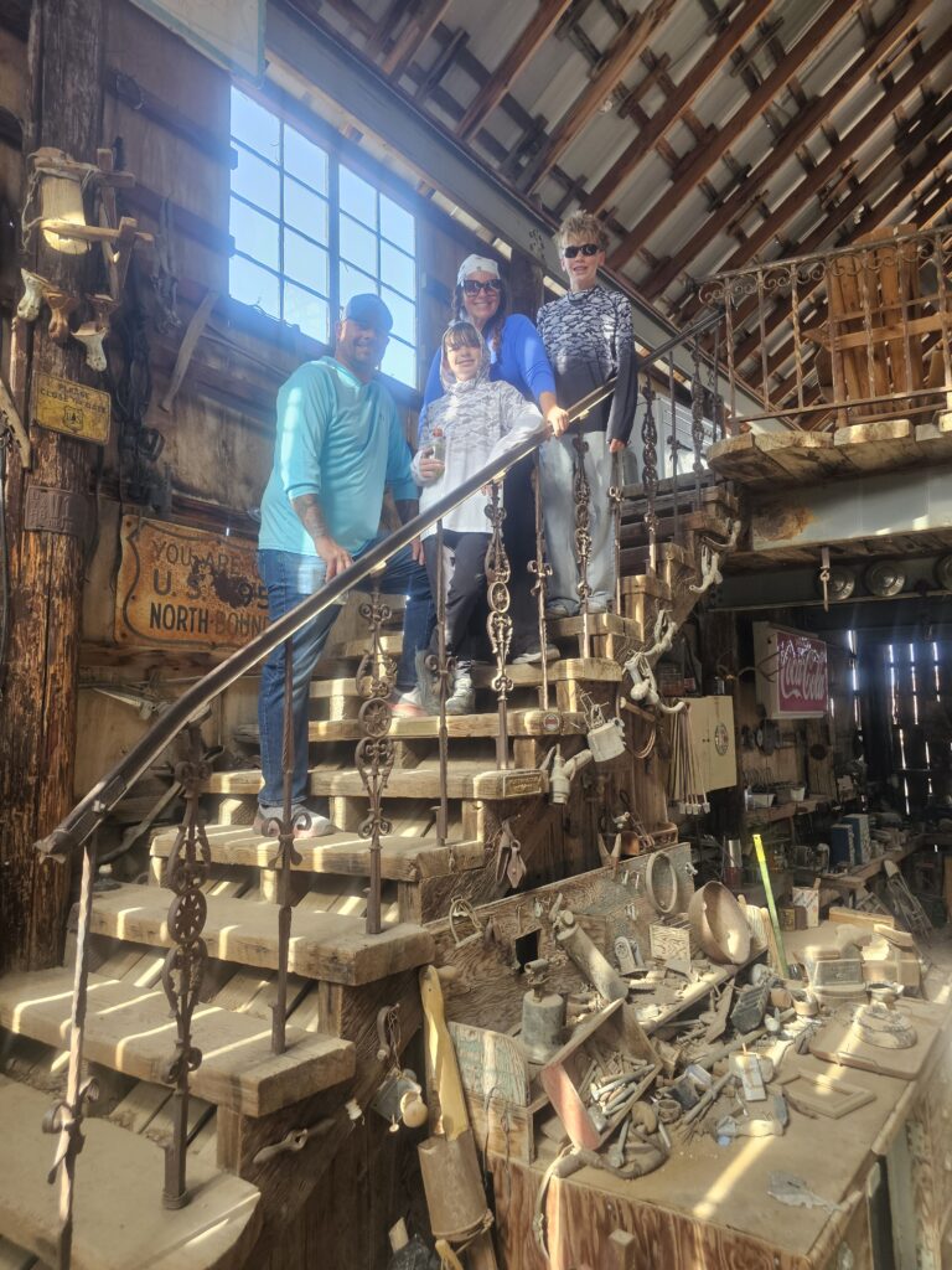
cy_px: 635
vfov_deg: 73.9
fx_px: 843
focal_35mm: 23
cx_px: 476
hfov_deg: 58.9
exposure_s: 1/180
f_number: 1.7
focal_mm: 6.3
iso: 200
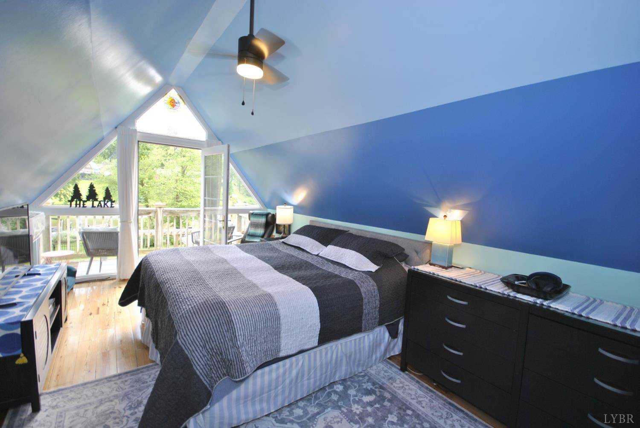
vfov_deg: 77.5
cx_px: 320
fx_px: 267
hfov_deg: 100.3
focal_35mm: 15
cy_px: 214
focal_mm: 10
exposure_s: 1/50
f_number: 4
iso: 200
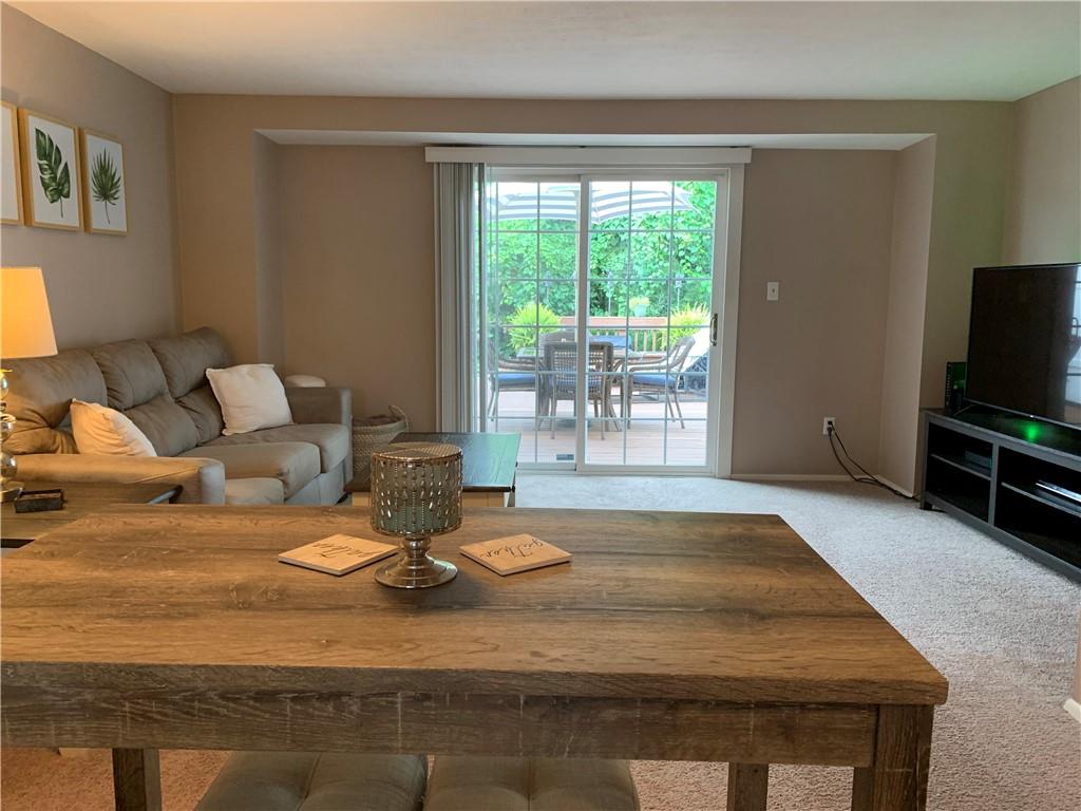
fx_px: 812
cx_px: 540
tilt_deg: -8.4
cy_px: 406
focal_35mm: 26
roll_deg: -0.4
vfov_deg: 53.1
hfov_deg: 67.3
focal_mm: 4.25
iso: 200
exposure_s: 1/60
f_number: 1.8
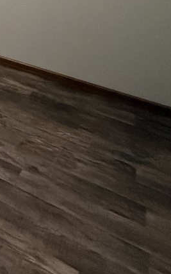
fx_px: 373
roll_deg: +0.2
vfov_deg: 34.5
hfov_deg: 15.6
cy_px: -30
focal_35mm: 50
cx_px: -225
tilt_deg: -13.7
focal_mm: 2.22
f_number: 2.2
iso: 800
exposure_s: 1/60
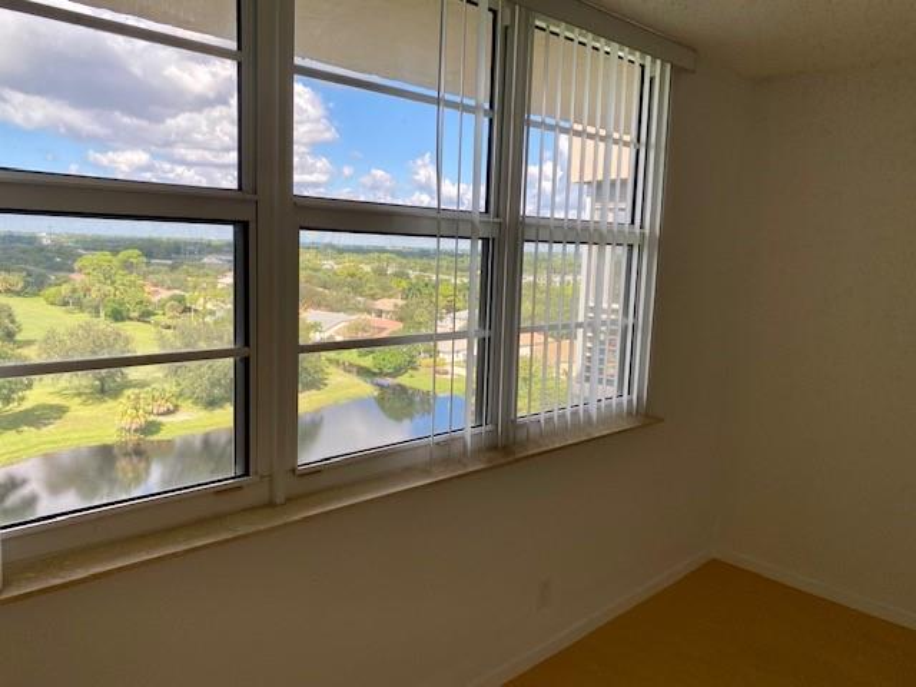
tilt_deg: -7.1
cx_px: 458
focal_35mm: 26
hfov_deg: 67.3
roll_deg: -2.2
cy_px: 344
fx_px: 688
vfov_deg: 53.1
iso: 32
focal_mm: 4.25
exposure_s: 1/479
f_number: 1.8
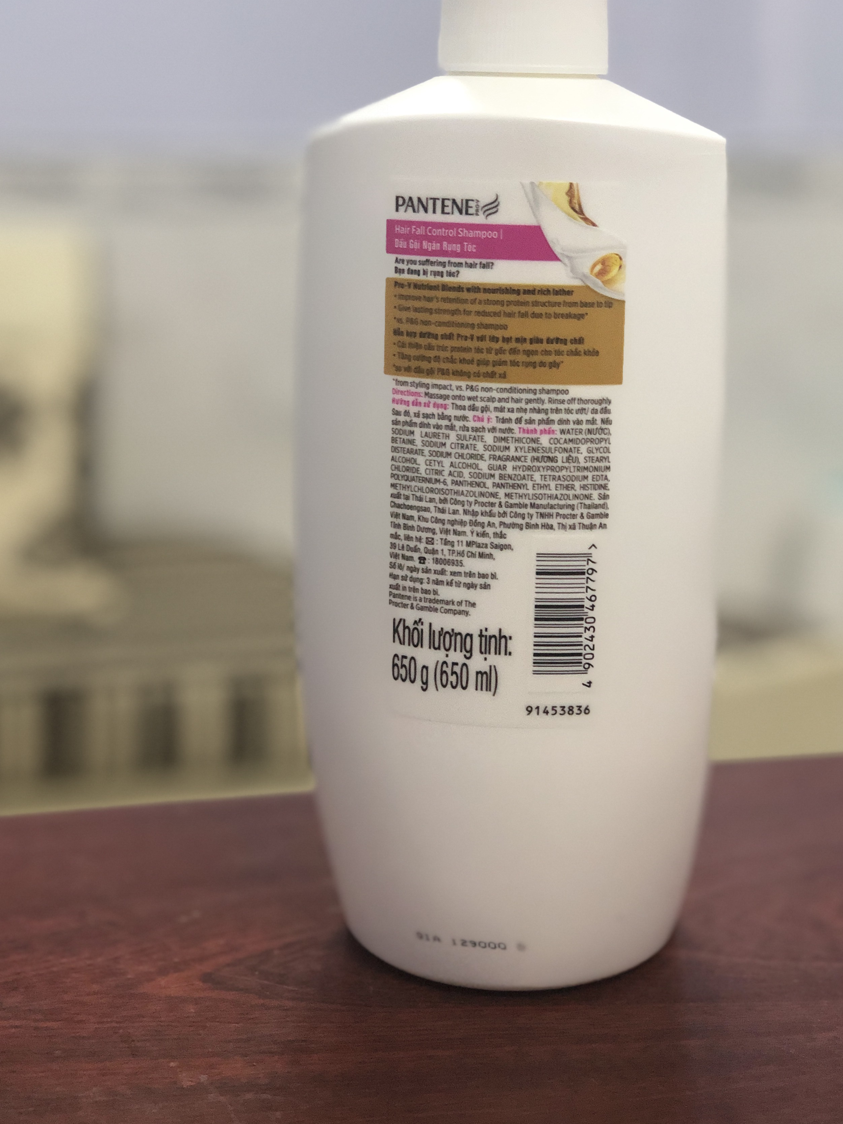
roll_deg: -0.4
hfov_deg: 23.3
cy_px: 506
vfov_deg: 30.7
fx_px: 2046
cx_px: 434
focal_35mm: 63
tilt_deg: -10.0
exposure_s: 1/25
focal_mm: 6
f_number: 2.4
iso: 125
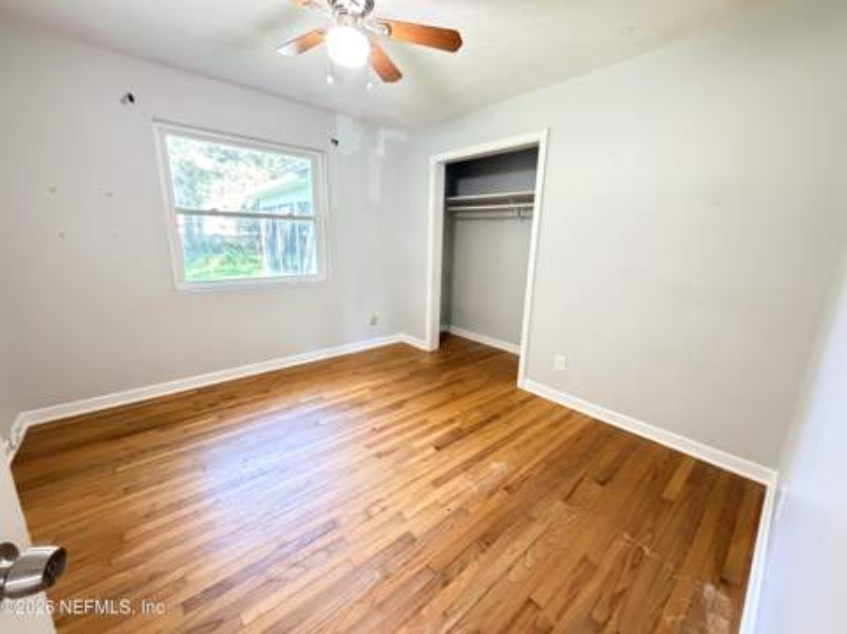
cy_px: 317
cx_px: 424
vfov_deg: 85.6
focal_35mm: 14
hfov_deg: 102.1
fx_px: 342
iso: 1000
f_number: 2.2
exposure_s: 1/40
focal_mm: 2.22
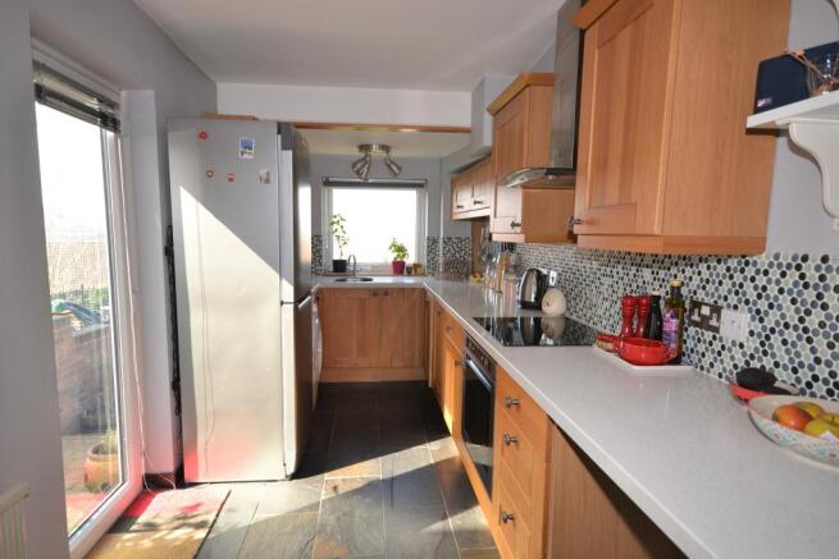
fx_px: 455
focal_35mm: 20
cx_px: 420
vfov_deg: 63.2
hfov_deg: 85.4
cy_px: 280
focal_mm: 13
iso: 400
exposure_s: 1/100
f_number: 5
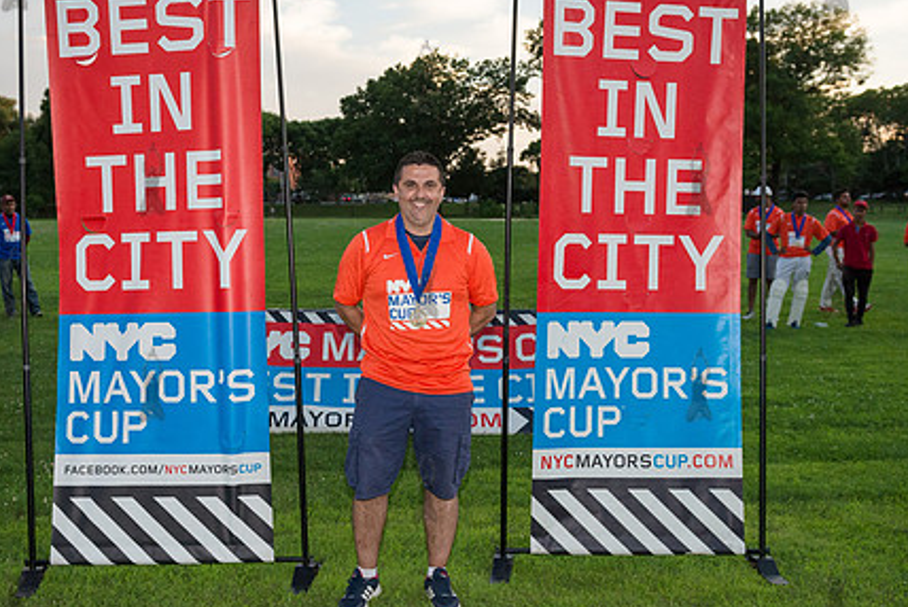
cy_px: 281
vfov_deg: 31.9
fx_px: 1060
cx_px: 424
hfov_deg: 46.3
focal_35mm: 42
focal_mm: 31
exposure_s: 1/2000
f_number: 4
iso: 1600
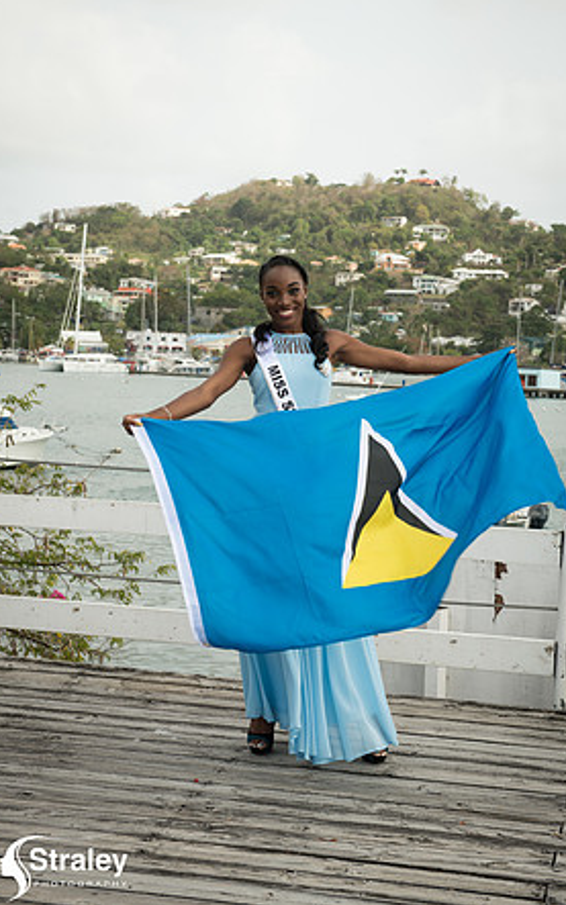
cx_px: 292
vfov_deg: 34.0
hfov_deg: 21.6
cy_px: 447
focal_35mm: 60
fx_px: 1480
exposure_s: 1/160
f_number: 7.1
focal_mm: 58
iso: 100
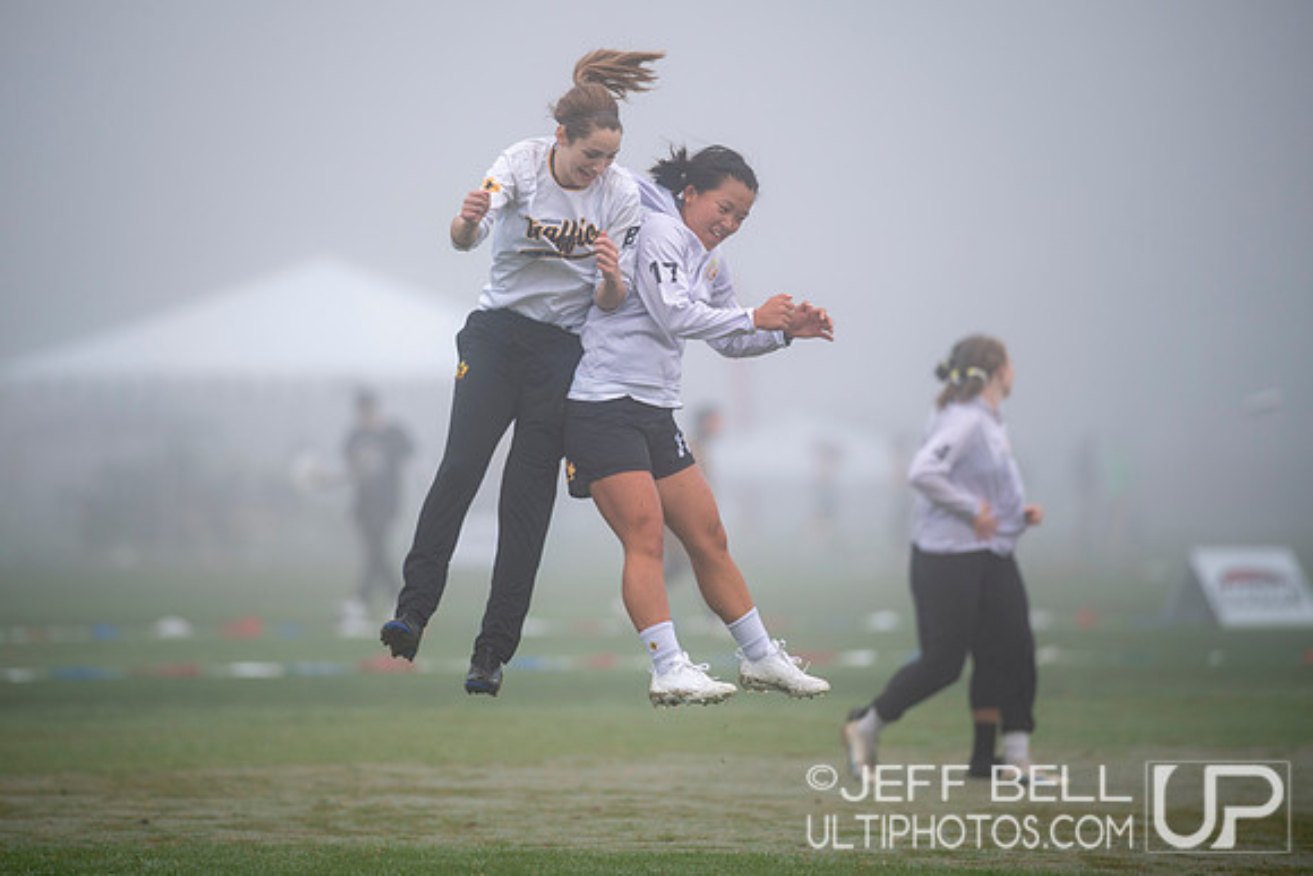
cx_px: 641
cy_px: 381
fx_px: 11569
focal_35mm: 317
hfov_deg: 6.5
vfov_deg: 4.3
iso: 100
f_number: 2.8
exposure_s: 1/800
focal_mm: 270
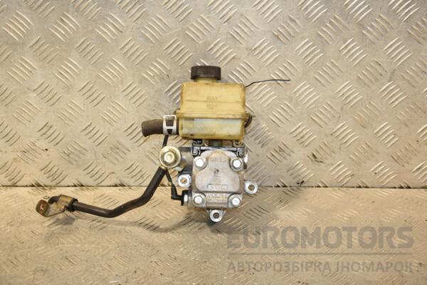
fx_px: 854
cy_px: 142
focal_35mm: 72
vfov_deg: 18.9
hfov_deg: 28.1
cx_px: 214
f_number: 4.8
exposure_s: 1/200
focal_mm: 48
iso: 800
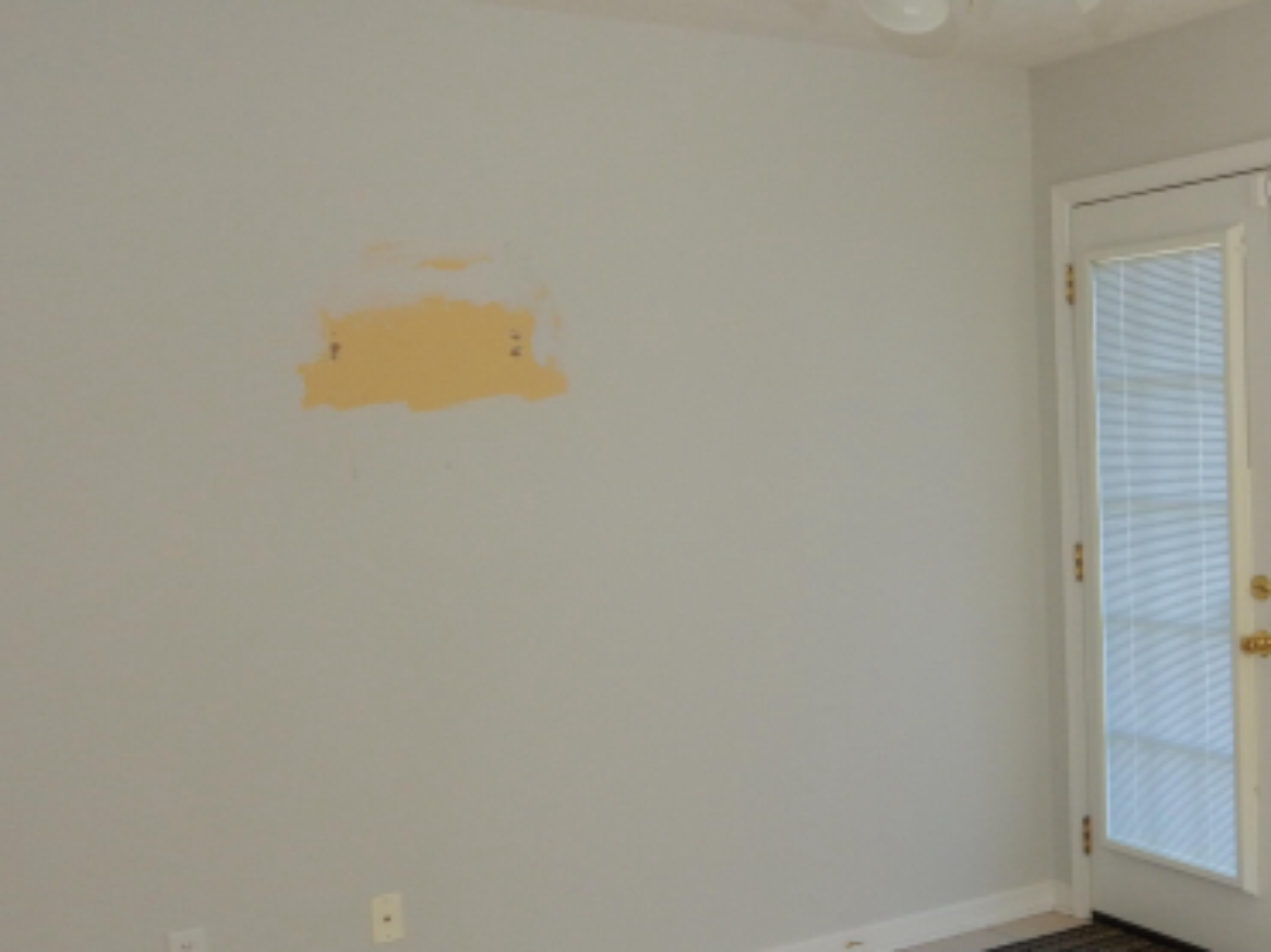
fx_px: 1652
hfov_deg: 39.8
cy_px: 514
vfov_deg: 32.1
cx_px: 1081
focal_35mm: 45
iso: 125
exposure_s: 1/50
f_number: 3.7
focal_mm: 4.5
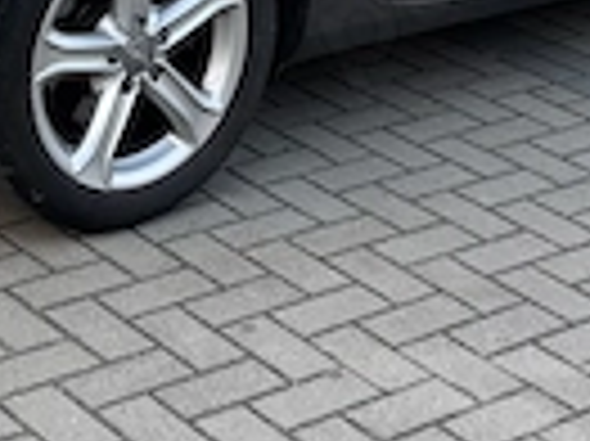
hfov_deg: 16.6
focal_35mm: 119
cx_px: 284
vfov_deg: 12.1
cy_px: -94
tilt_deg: -13.7
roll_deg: -1.3
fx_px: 2026
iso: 40
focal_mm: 5.96
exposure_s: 1/212
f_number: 1.6
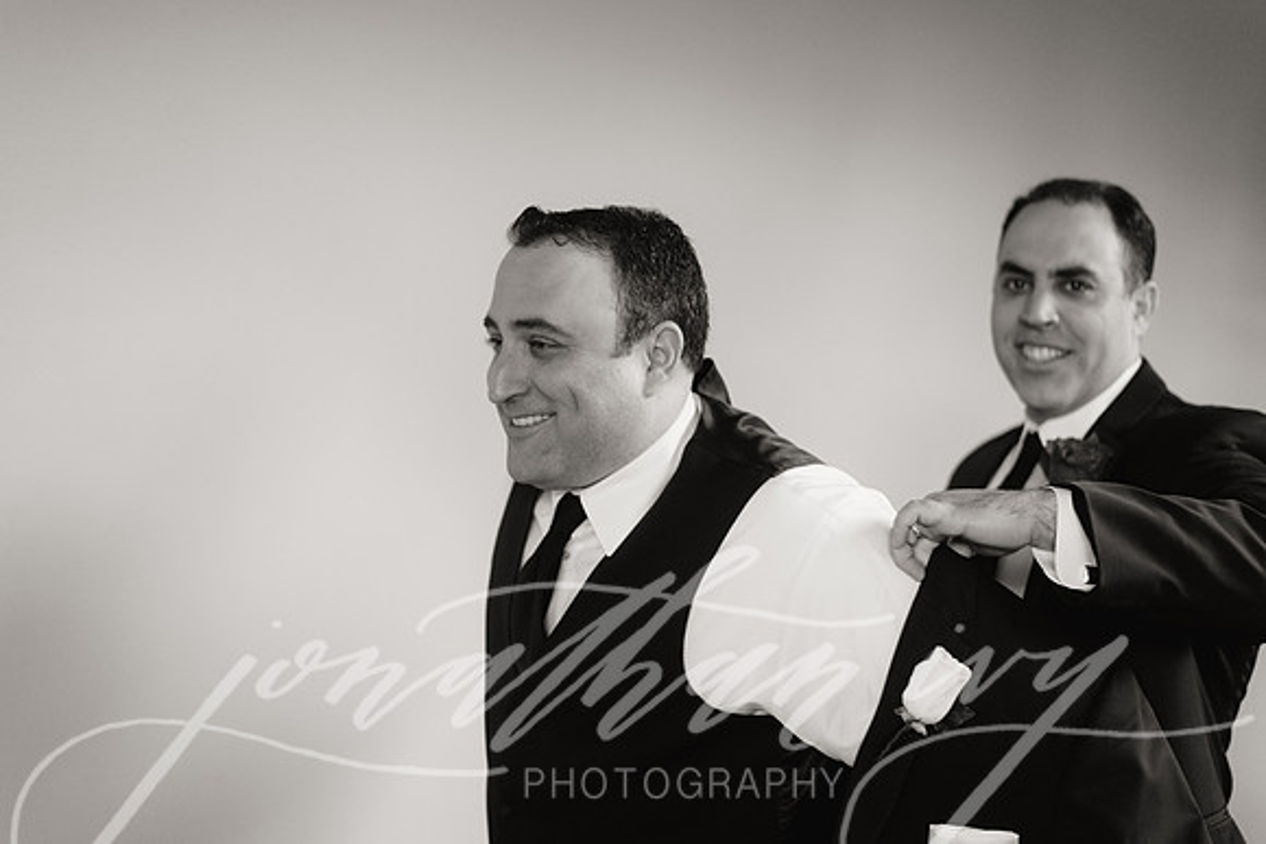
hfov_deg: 39.6
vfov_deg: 27.0
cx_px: 633
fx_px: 1759
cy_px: 422
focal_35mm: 50
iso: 1600
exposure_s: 1/125
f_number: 2.2
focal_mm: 50
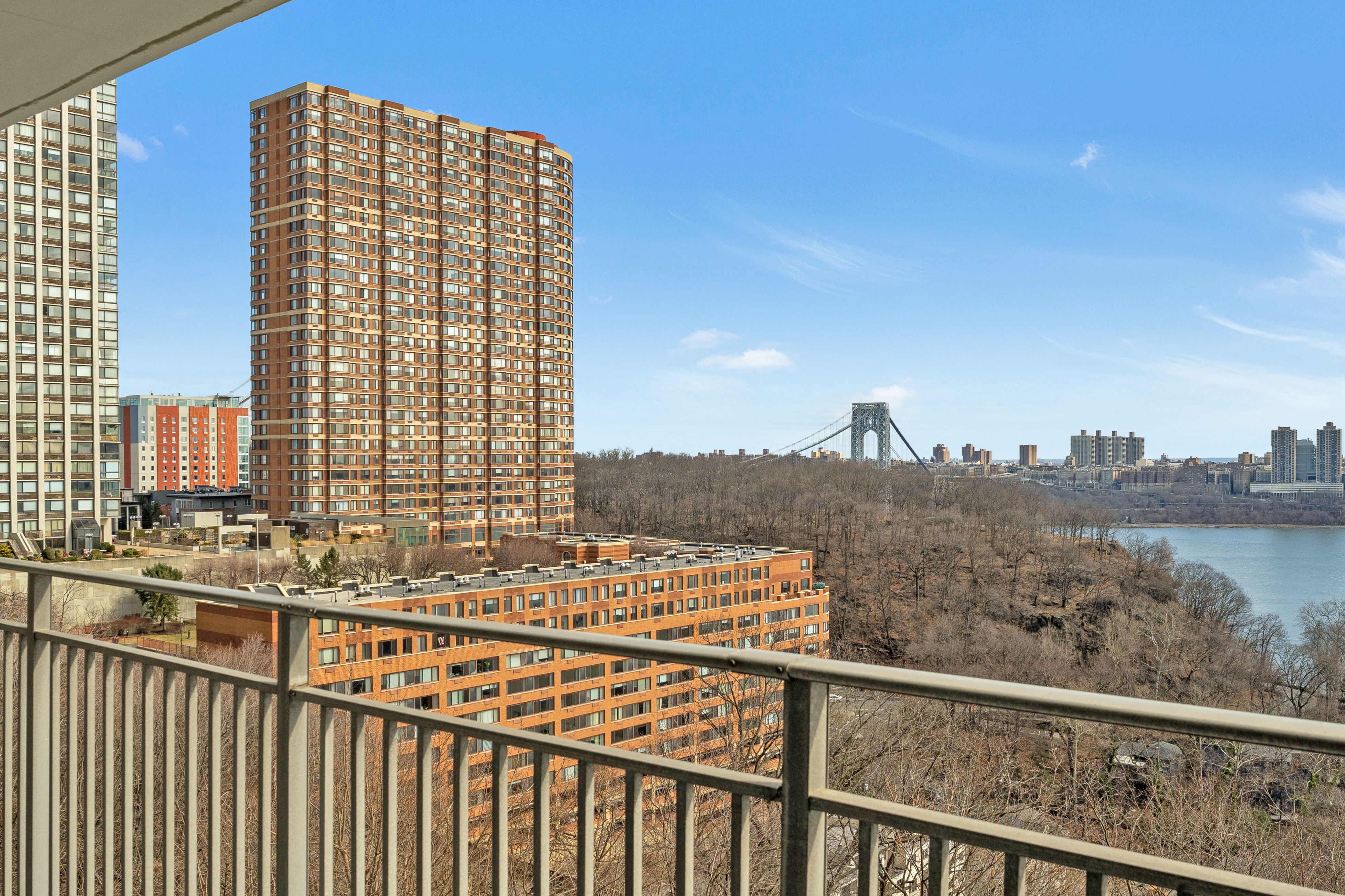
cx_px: 672
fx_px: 1158
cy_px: 448
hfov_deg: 60.3
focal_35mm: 31
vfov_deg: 42.3
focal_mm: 21
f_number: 8
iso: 250
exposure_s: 1/640
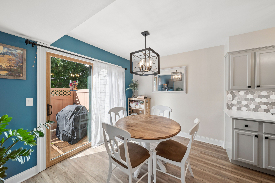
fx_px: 99
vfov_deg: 85.4
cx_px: 138
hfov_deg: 108.4
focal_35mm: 13
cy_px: 92
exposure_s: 1/100
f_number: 8
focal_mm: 13
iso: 400
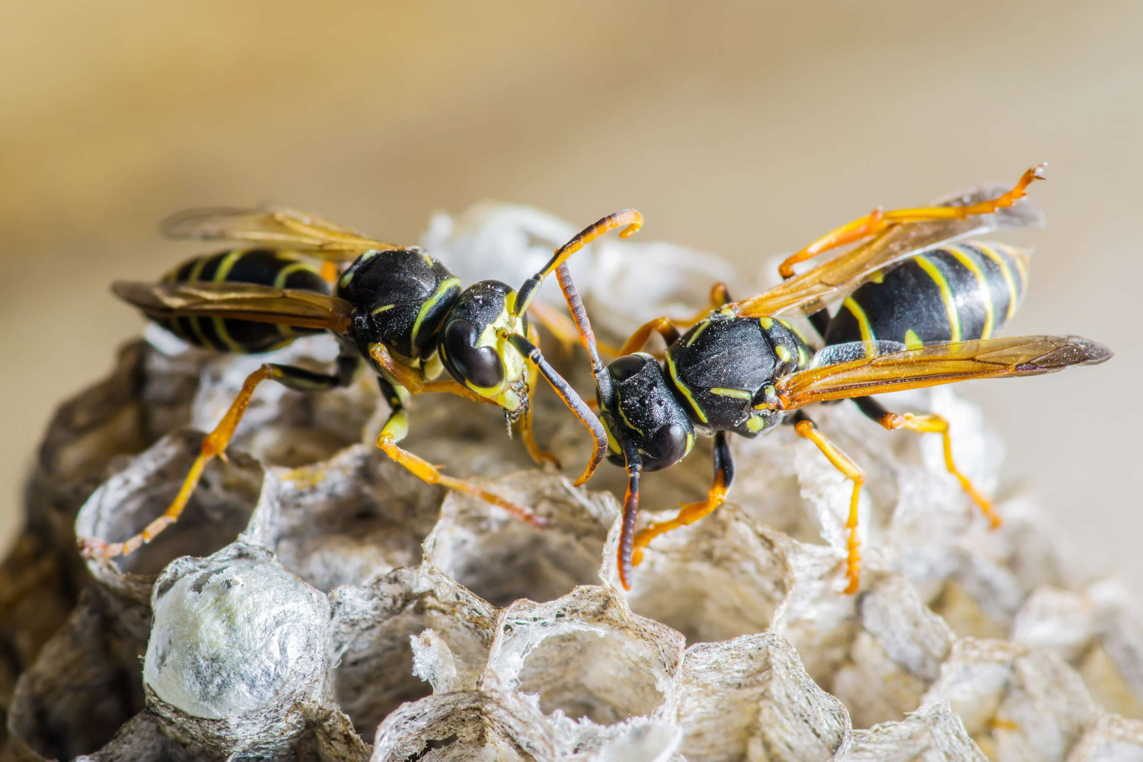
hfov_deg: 13.7
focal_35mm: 150
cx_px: 572
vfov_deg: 9.1
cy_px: 381
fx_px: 4762
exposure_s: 1/180
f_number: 9.5
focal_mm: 100
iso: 100
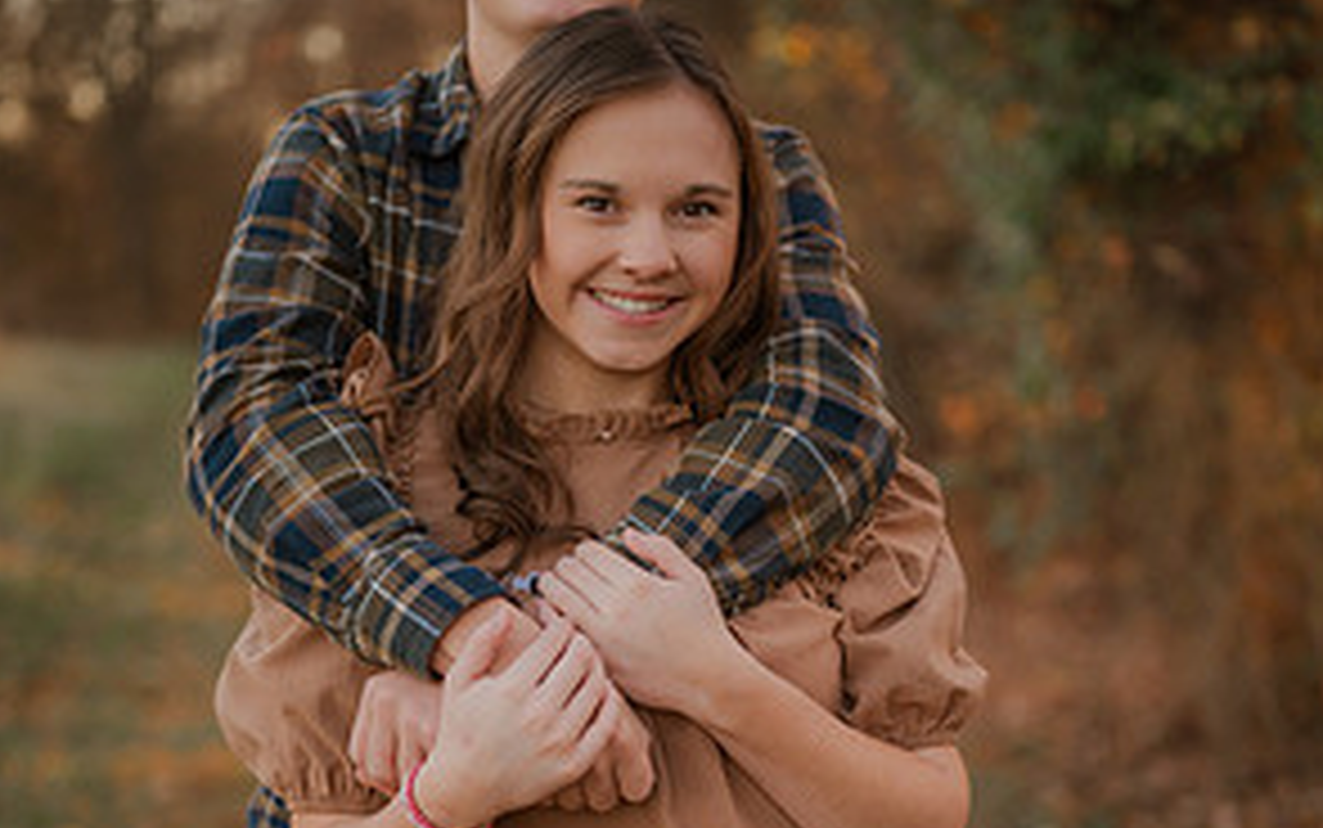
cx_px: 655
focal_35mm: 78
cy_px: 684
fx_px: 2813
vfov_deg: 16.6
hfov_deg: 26.5
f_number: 1.8
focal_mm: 50
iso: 125
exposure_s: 1/125
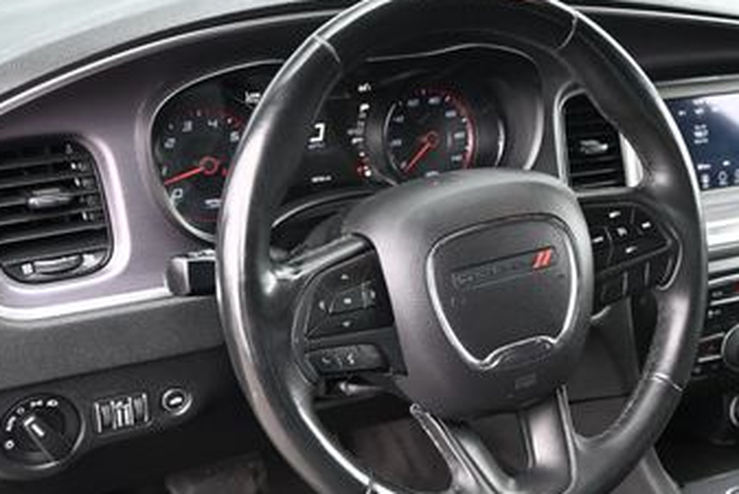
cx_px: 515
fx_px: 1139
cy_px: 373
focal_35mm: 55
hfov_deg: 35.4
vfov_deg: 24.2
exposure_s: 1/125
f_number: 3.8
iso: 500
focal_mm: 19.5
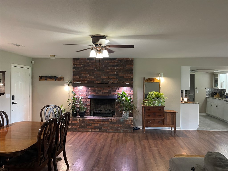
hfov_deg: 69.4
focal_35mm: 25
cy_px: 86
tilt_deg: -1.1
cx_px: 114
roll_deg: -0.5
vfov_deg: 54.9
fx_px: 165
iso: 400
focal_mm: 5.1
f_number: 1.6
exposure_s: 1/60
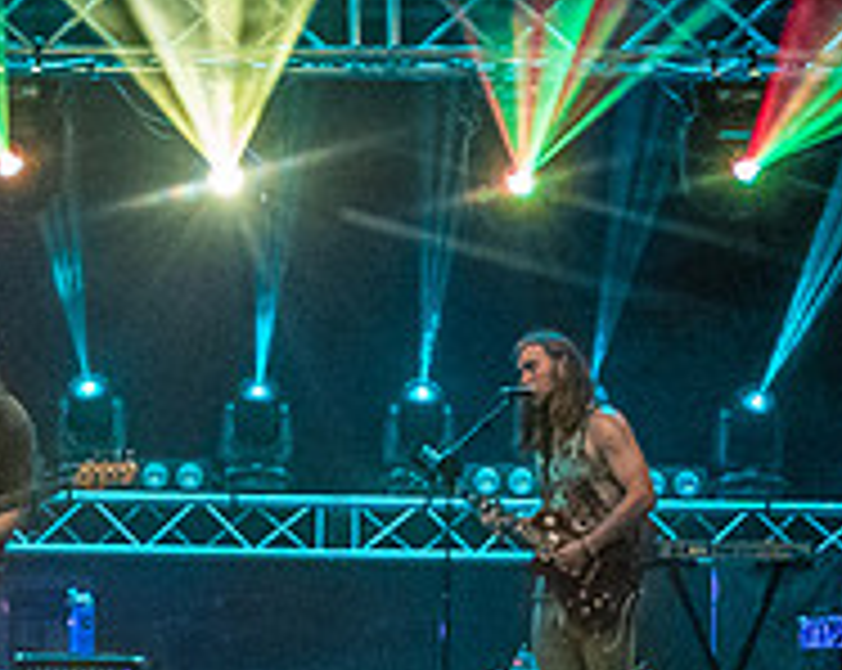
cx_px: 297
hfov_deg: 13.5
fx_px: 3558
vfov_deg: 10.7
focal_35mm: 143
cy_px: 66
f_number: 2.8
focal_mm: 28
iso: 3200
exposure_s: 1/60
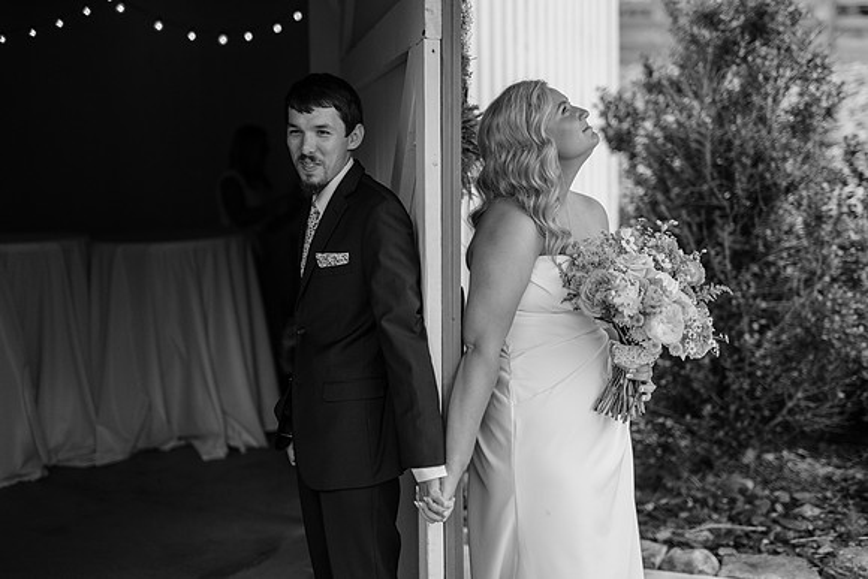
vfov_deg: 27.0
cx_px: 434
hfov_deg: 39.6
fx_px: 1206
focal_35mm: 50
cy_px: 290
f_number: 1.8
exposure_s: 1/2000
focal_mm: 50
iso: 1000
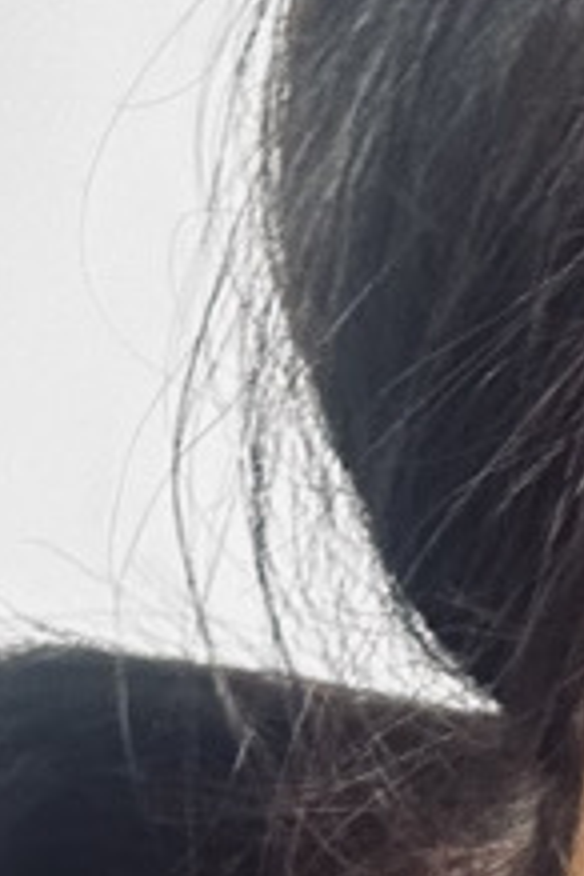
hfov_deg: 9.2
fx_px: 3552
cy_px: 1092
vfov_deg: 13.6
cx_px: 784
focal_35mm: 146
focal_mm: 2.69
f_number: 1.9
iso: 100
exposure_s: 1/60
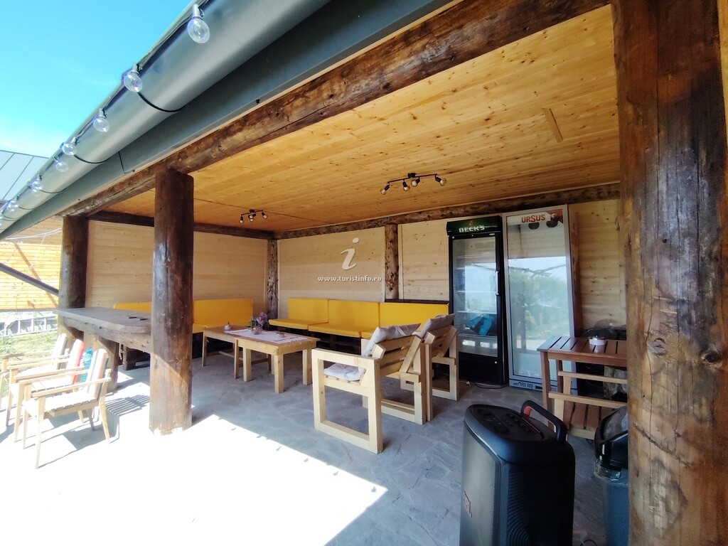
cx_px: 364
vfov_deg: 74.7
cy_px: 273
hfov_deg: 91.0
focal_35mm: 17
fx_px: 358
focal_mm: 1.42
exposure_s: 1/344
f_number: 2.2
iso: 100
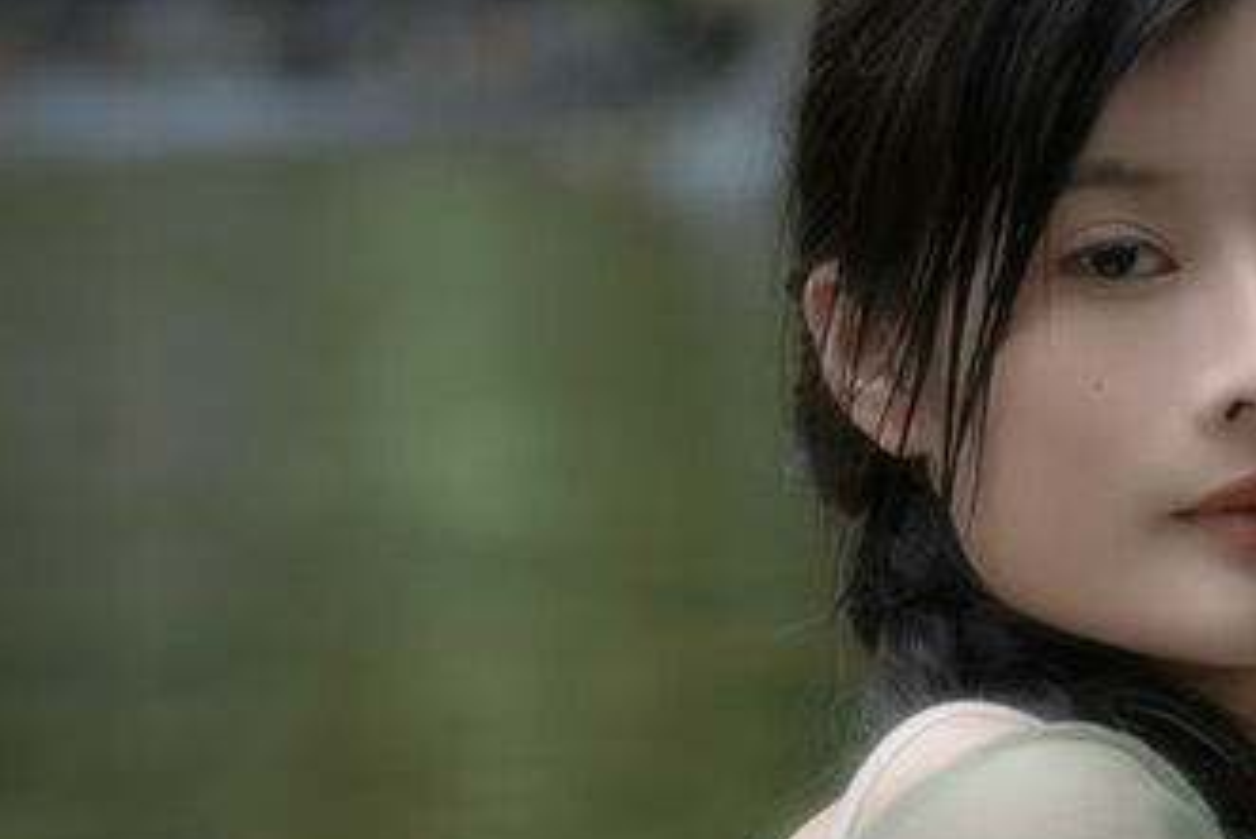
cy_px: 1188
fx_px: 7644
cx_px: 1006
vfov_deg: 6.2
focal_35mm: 219
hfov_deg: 9.4
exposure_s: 1/160
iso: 100
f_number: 2.8
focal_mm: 70
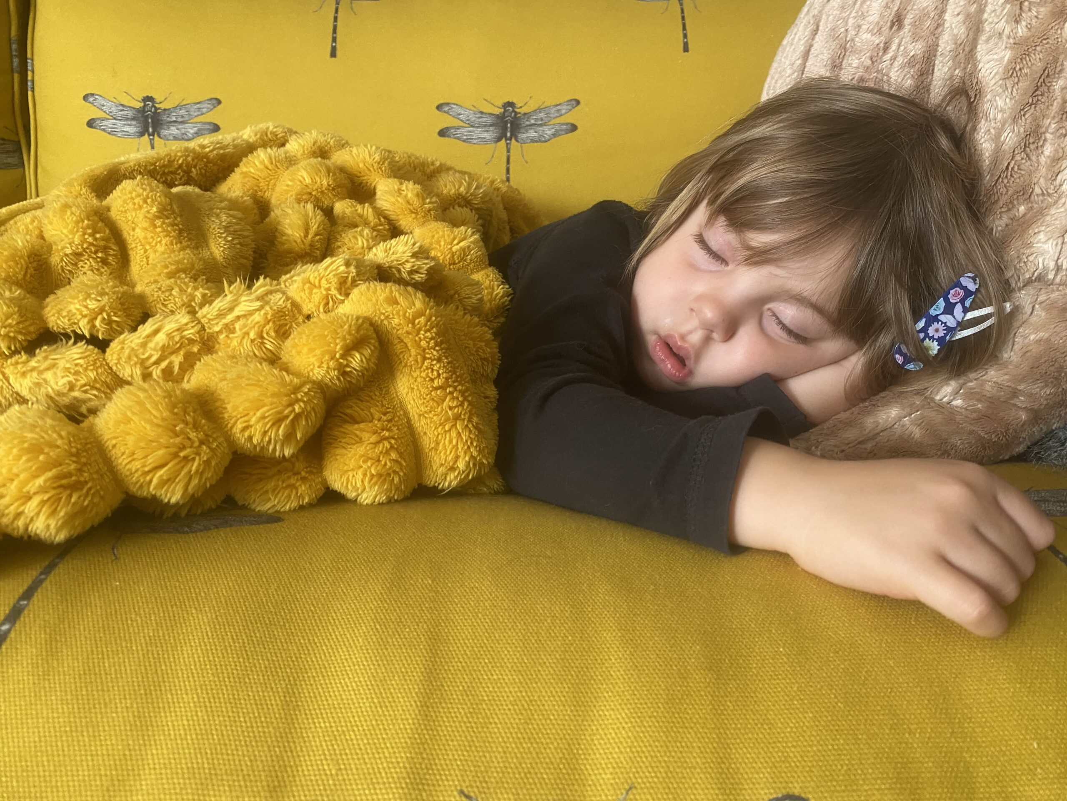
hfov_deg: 67.3
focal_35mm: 26
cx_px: 534
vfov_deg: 53.1
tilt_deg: -12.4
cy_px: 400
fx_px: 801
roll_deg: -0.4
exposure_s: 1/60
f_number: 1.8
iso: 200
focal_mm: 4.25
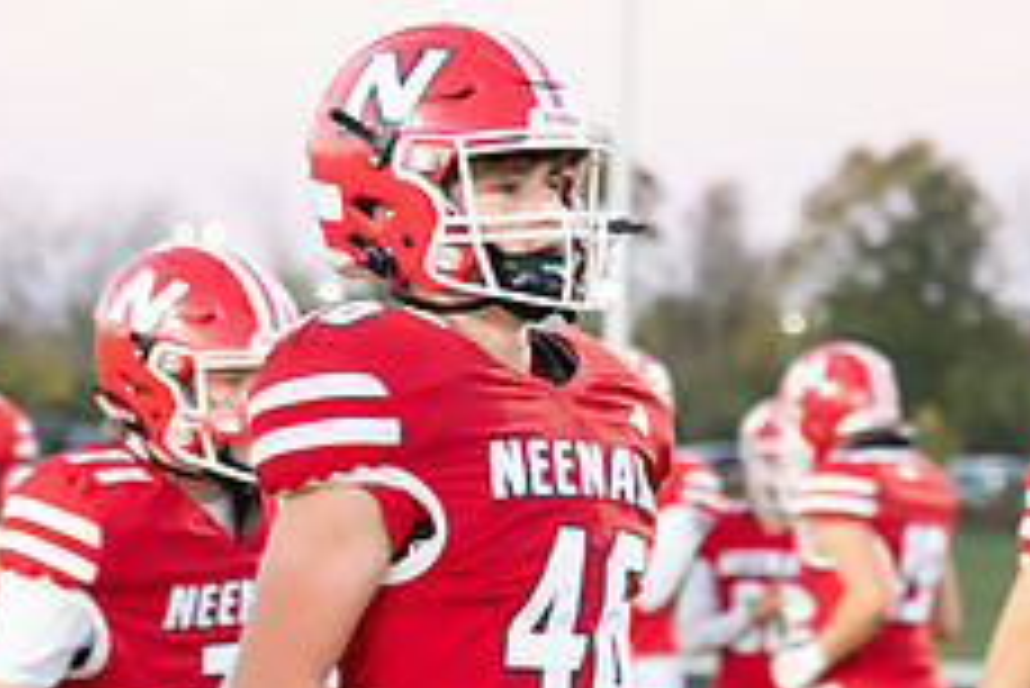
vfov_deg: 4.3
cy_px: 650
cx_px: 450
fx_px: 9075
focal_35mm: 317
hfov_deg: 6.5
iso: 8000
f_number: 5.6
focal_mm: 125
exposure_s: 1/500
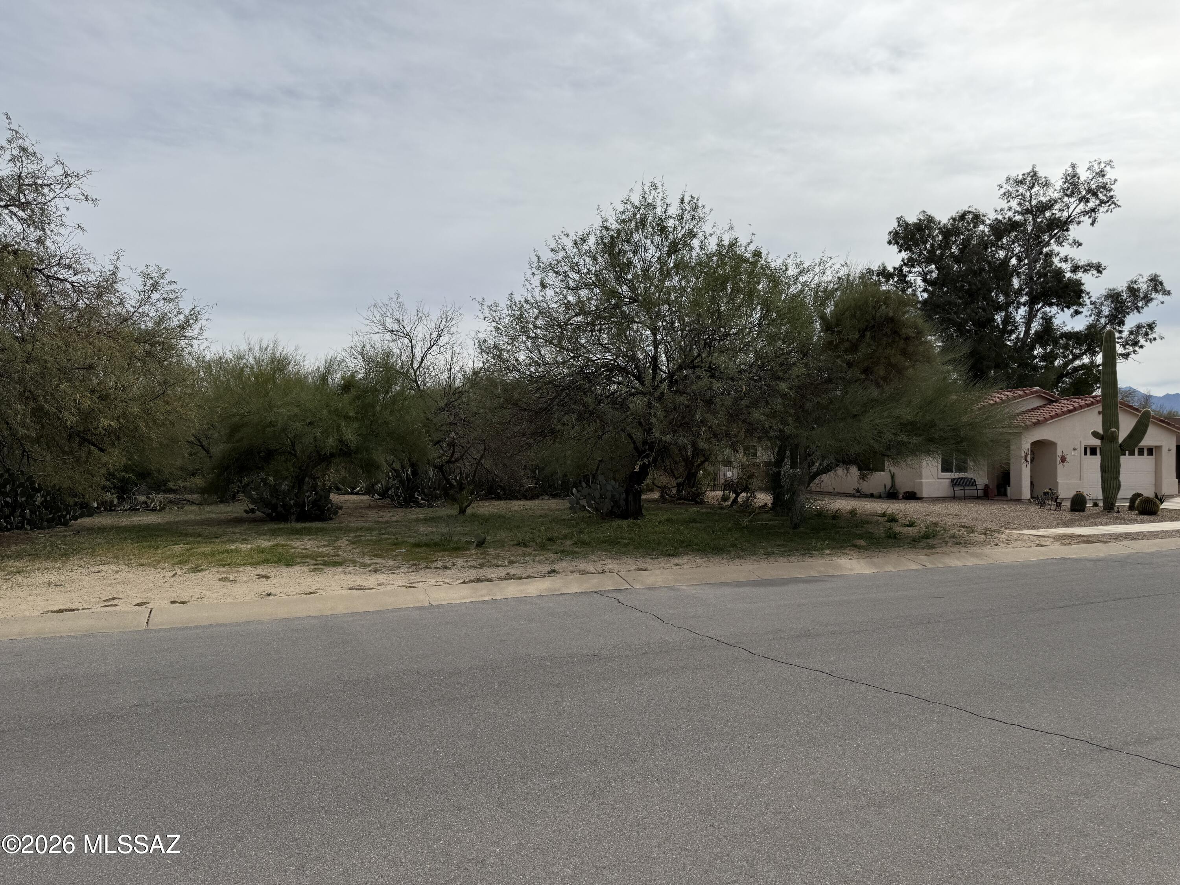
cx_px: 590
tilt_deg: +0.4
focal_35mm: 24
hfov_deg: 71.6
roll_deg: -0.1
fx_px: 818
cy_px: 442
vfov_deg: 56.8
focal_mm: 6.76
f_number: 1.78
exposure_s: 1/10309
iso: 80
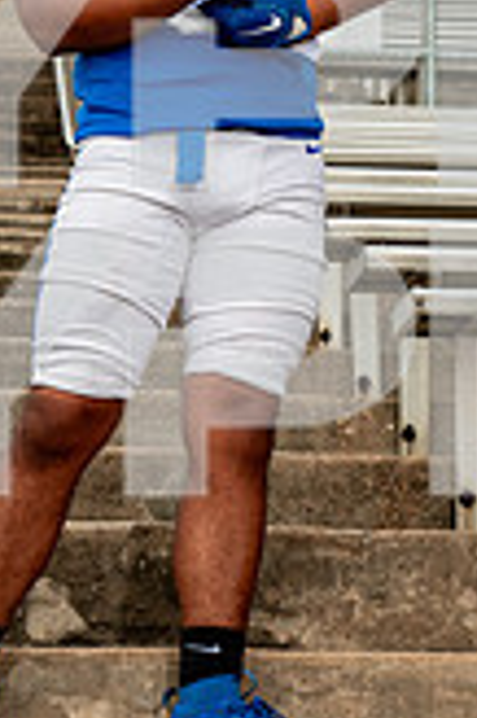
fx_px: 3386
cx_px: 83
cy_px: 57
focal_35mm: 170
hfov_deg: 8.0
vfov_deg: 12.0
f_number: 7.1
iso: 125
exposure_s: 1/400
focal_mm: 62
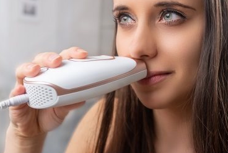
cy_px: 57
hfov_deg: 34.9
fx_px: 361
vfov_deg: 23.8
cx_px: 135
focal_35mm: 57
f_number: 5
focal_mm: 35
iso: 100
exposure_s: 1/50
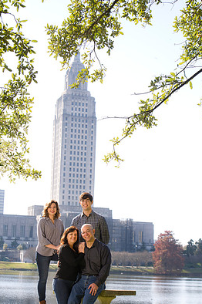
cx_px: 98
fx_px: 674
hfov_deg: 17.0
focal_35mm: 80
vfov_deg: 25.4
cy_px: 171
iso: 200
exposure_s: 1/250
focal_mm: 70
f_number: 6.3
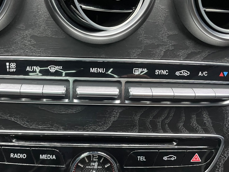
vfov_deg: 36.7
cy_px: 103
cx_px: 90
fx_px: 258
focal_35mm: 39
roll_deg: -2.2
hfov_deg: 47.5
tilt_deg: -42.3
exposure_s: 1/30
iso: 500
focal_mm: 4.2
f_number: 1.6
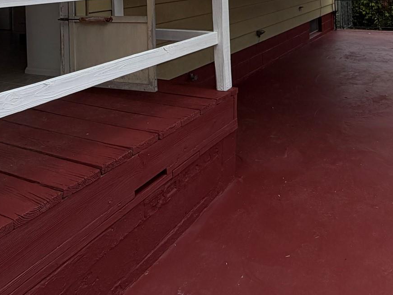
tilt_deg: +0.4
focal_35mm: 33
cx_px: 285
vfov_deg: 35.8
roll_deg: +3.3
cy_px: -38
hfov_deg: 53.3
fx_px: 375
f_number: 2.2
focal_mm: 2.22
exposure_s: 1/770
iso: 25
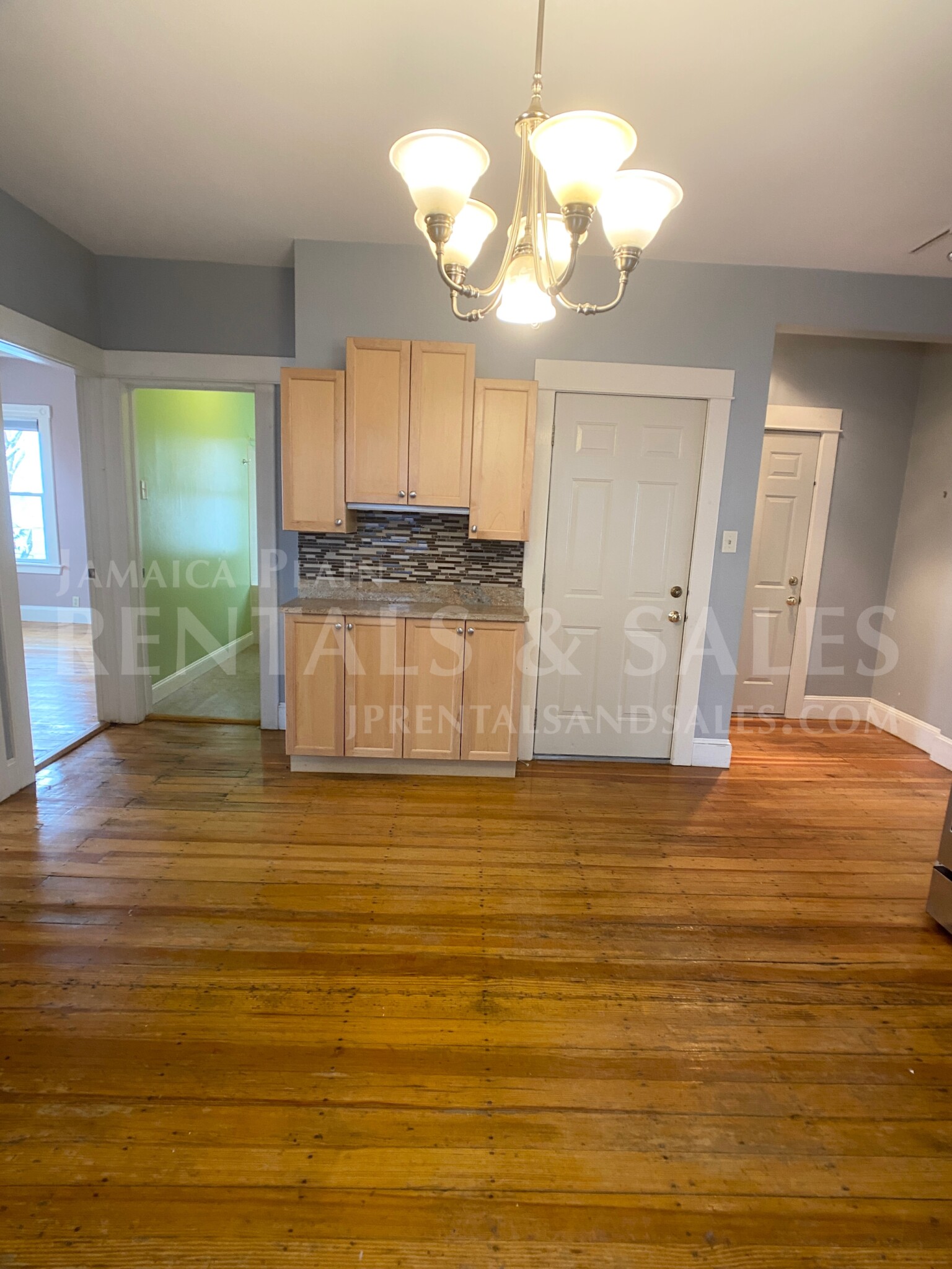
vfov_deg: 67.3
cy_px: 634
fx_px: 953
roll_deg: -1.9
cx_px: 476
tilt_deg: -9.7
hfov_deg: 53.1
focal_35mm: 26
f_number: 1.8
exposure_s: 1/60
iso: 200
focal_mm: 4.25
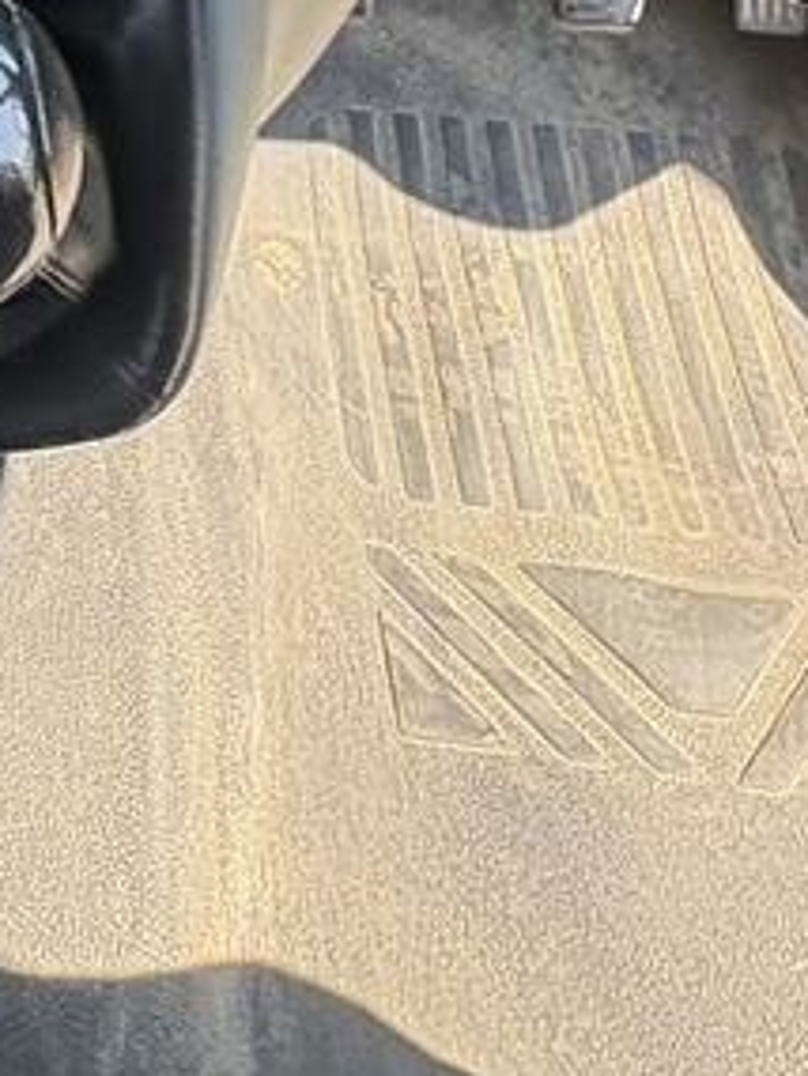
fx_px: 1368
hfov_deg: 28.0
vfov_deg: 29.3
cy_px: -483
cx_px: -208
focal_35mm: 44
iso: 125
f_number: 2.2
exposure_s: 1/99
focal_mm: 2.22
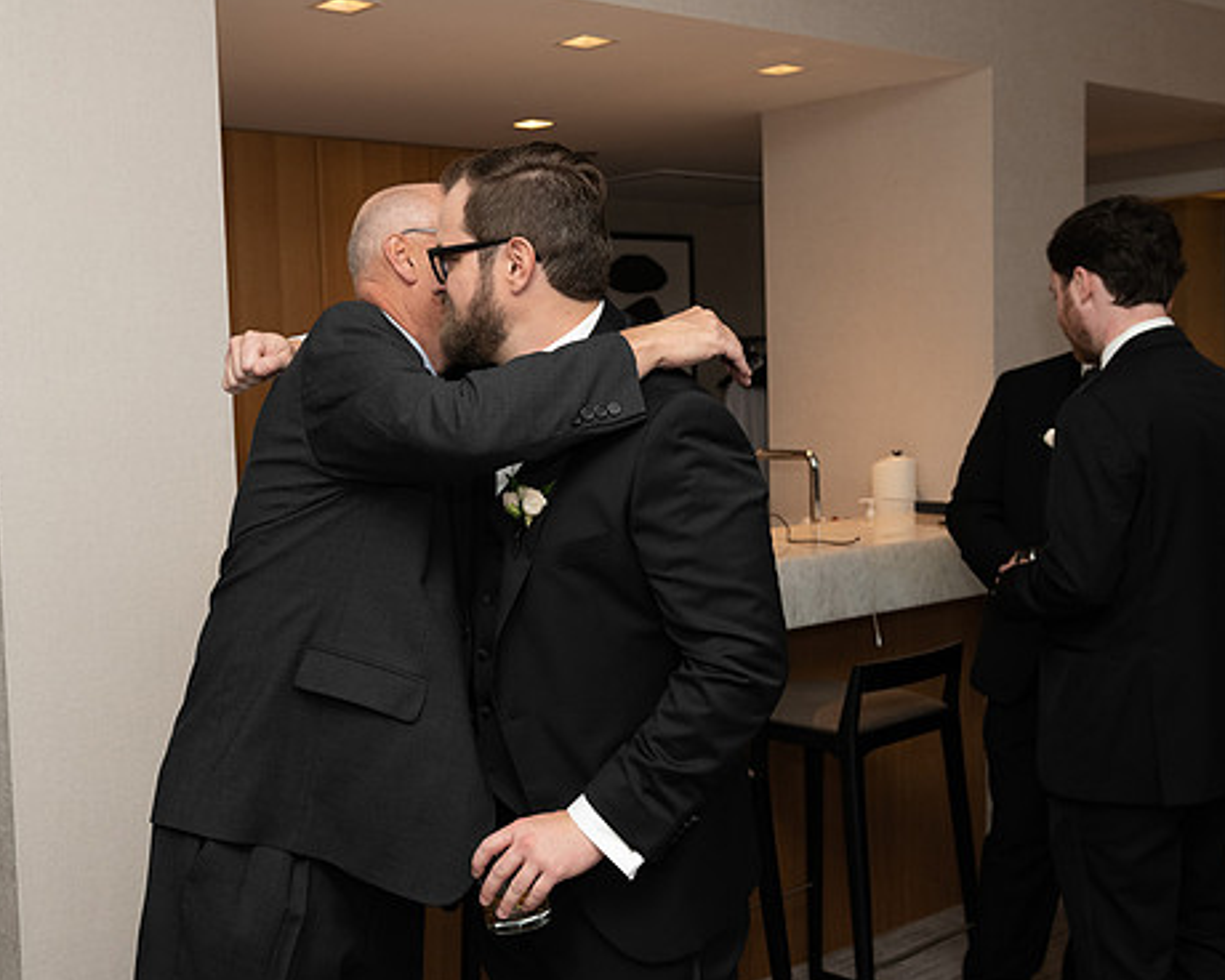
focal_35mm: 45
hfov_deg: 41.1
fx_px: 1631
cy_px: 507
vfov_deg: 33.4
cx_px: 541
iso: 1250
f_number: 4.5
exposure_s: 1/200
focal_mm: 38
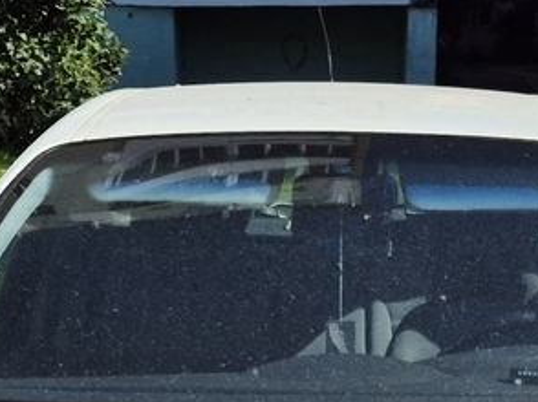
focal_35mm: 94
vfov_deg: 13.9
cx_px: 357
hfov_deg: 20.8
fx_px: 1460
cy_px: 733
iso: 25
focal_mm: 5.4
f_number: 1.8
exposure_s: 1/3056
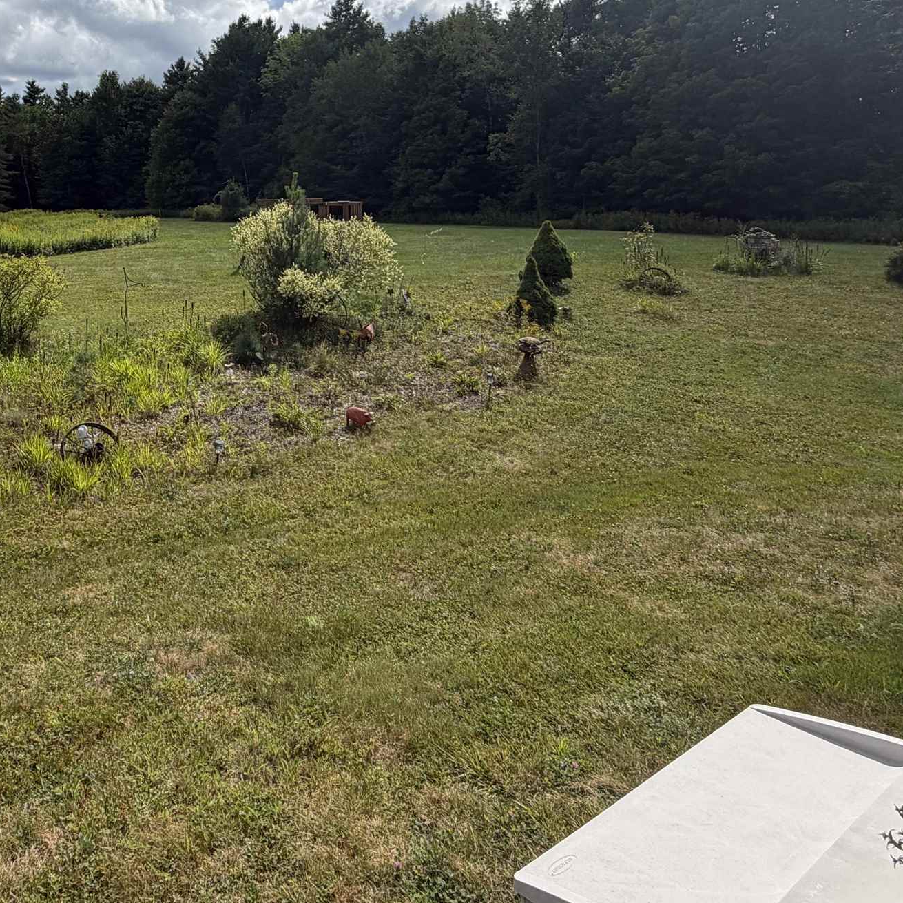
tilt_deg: -2.1
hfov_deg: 53.6
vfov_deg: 53.9
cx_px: 250
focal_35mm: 29
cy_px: 264
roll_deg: -1.3
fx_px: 856
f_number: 2.2
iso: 20
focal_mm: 2.22
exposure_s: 1/1534
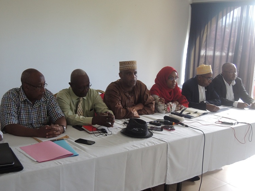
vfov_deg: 32.2
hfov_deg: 42.1
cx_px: 128
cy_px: 96
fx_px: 331
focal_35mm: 45
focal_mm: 8.1
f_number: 3.5
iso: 400
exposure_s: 1/40
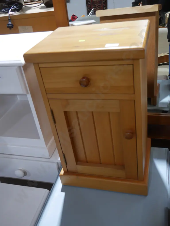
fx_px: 236
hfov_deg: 39.7
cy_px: 113
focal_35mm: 36
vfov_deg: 51.4
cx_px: 85
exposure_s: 1/60
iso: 800
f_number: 4
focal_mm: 18
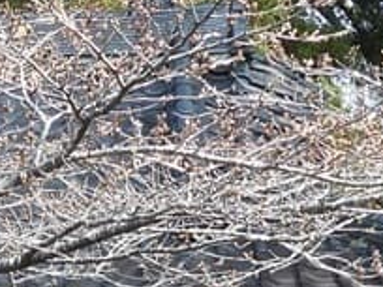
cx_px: -92
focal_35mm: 230
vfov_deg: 6.4
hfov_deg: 8.5
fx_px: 2545
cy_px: 360
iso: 100
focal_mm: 8.4
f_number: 3.2
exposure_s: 1/320
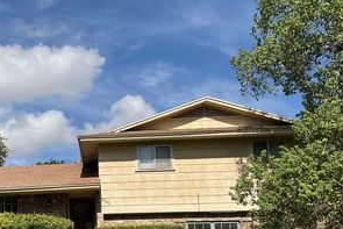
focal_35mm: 51
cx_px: 64
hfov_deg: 37.4
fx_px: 486
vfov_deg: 26.0
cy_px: 188
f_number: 1.8
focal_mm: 3
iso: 16
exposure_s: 1/2667
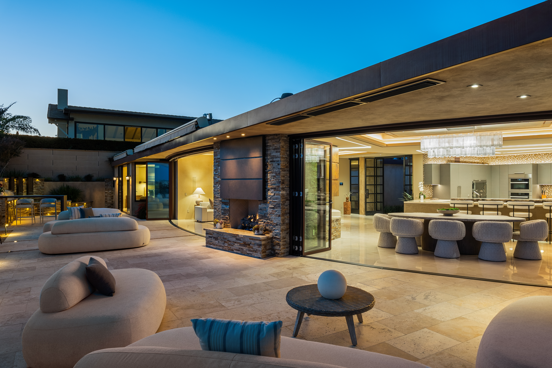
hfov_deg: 73.7
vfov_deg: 53.1
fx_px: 368
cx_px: 276
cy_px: 184
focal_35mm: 24
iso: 320
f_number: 9
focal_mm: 24
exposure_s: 1.6
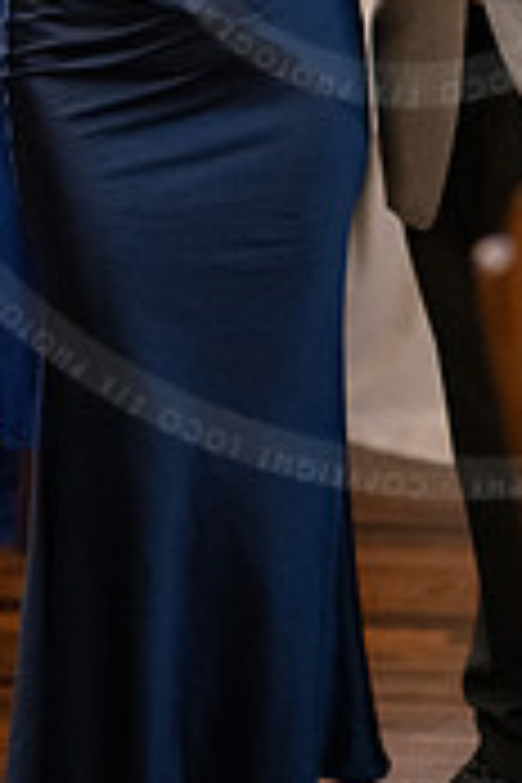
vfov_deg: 15.5
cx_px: 418
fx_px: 2806
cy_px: -86
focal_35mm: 129
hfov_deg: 10.6
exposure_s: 1/125
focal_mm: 50
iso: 6400
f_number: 1.2
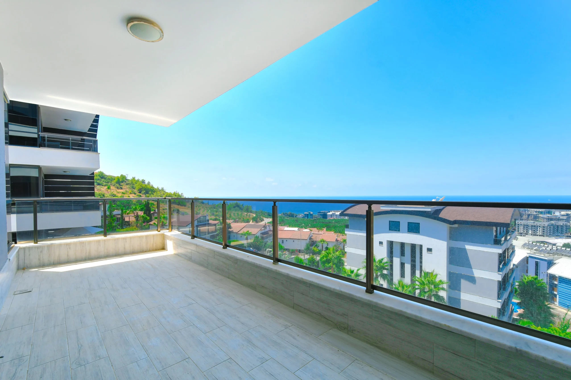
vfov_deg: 77.3
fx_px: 238
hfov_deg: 100.4
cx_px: 286
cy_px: 190
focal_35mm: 15
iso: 100
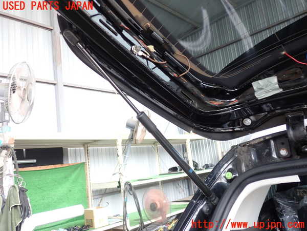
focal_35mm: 30
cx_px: 154
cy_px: 116
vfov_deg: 46.8
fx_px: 266
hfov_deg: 60.0
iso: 200
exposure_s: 1/60
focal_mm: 5.4
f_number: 2.3
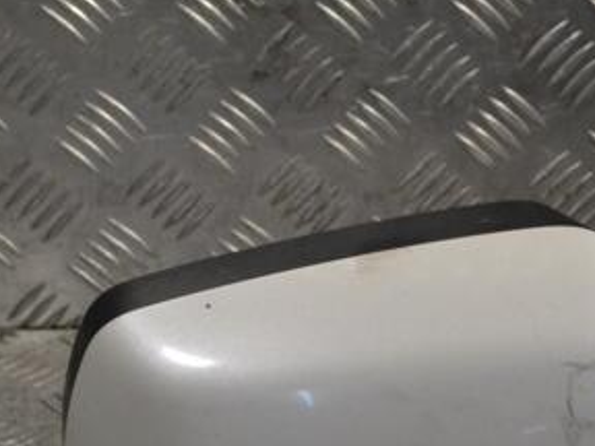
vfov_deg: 10.2
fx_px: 2475
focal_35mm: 144
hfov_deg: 13.6
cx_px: 537
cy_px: 401
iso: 3200
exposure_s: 1/400
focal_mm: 48
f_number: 10
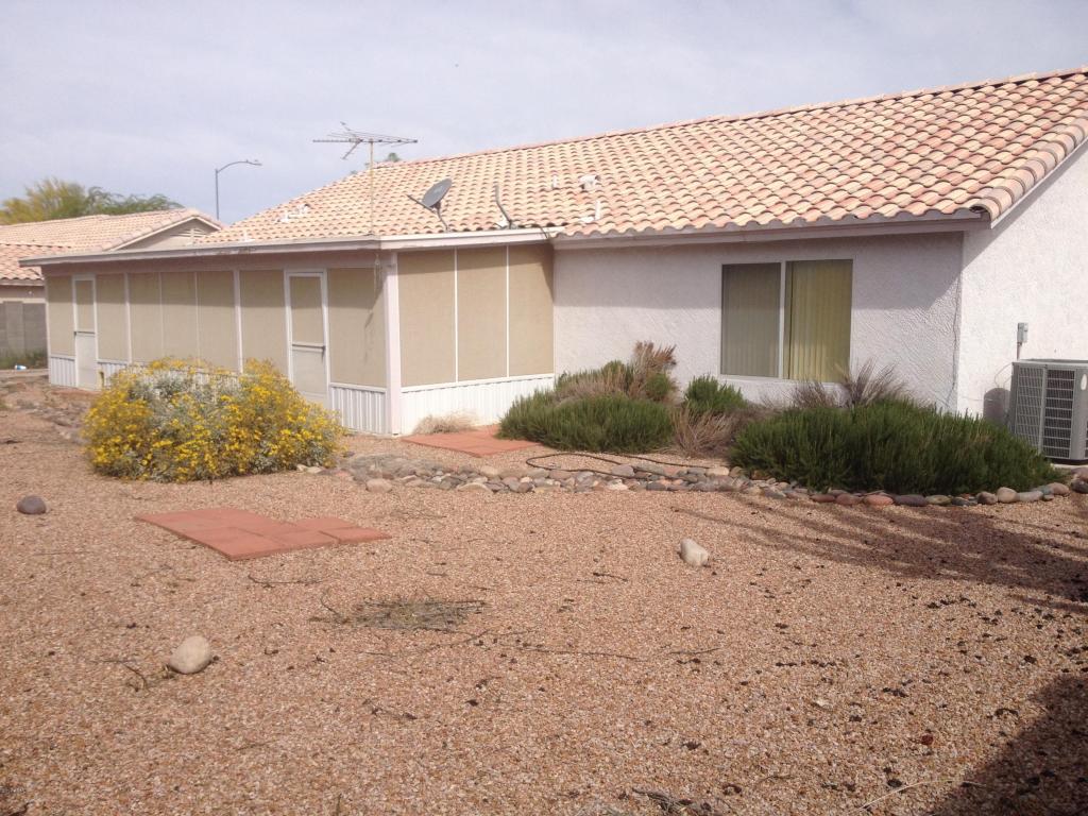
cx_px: 544
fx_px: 1100
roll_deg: -3.2
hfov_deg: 52.6
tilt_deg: -7.7
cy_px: 408
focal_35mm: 35
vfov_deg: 40.7
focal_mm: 4.28
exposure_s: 1/2762
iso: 50
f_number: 2.4
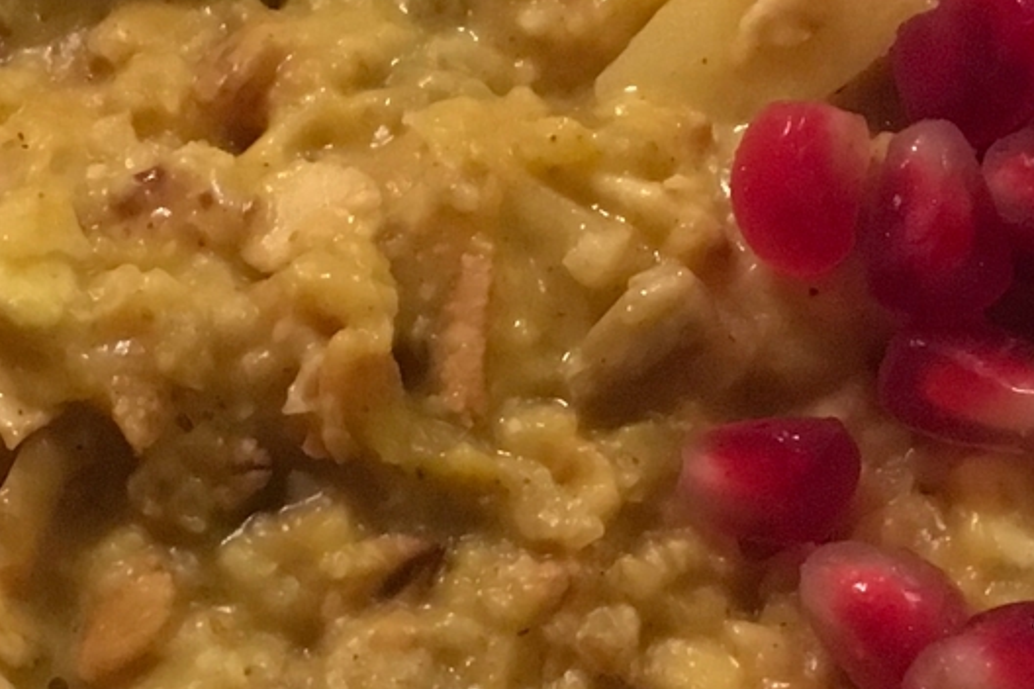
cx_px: 251
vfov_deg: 11.7
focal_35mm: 117
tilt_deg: -70.3
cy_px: 574
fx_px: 3360
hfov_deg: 17.4
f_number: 2.2
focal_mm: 4.15
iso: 250
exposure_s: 1/17
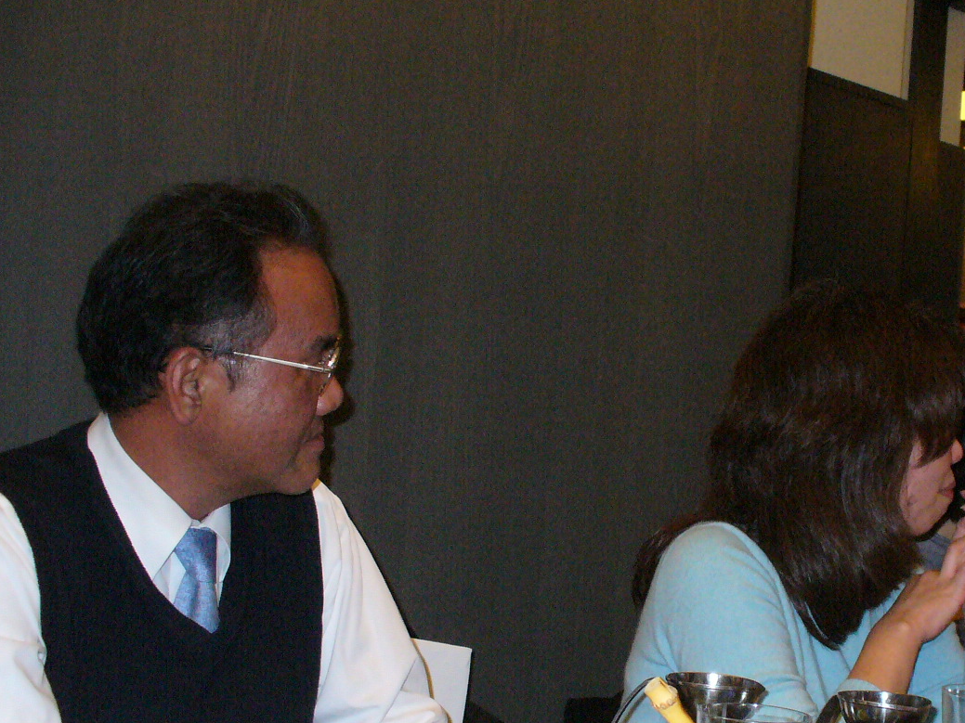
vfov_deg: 25.5
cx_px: 720
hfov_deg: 33.1
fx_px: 1589
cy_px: 486
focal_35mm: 57
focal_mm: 6.1
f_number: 2.8
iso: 400
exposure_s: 1/60
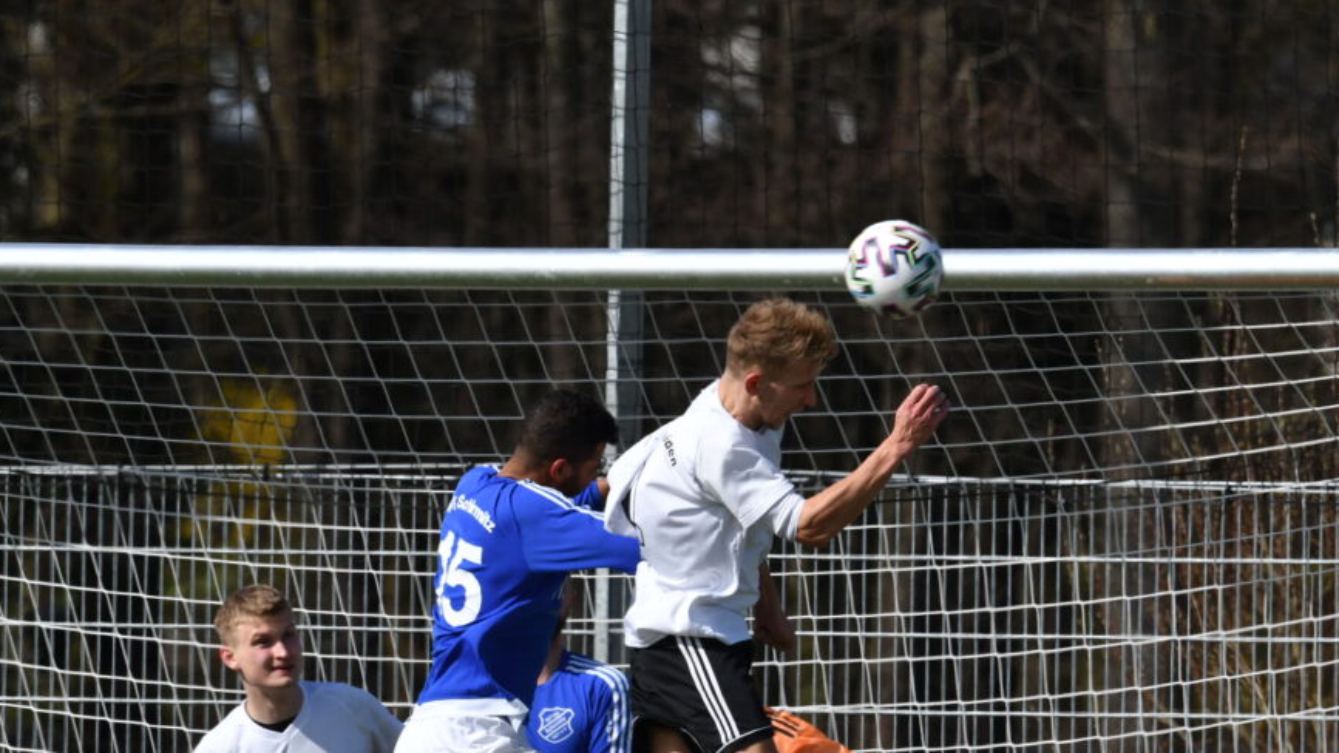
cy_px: 540
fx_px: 26242
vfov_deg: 1.6
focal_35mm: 739
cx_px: 584
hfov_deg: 2.9
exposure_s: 1/2000
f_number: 7.1
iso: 400
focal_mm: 340
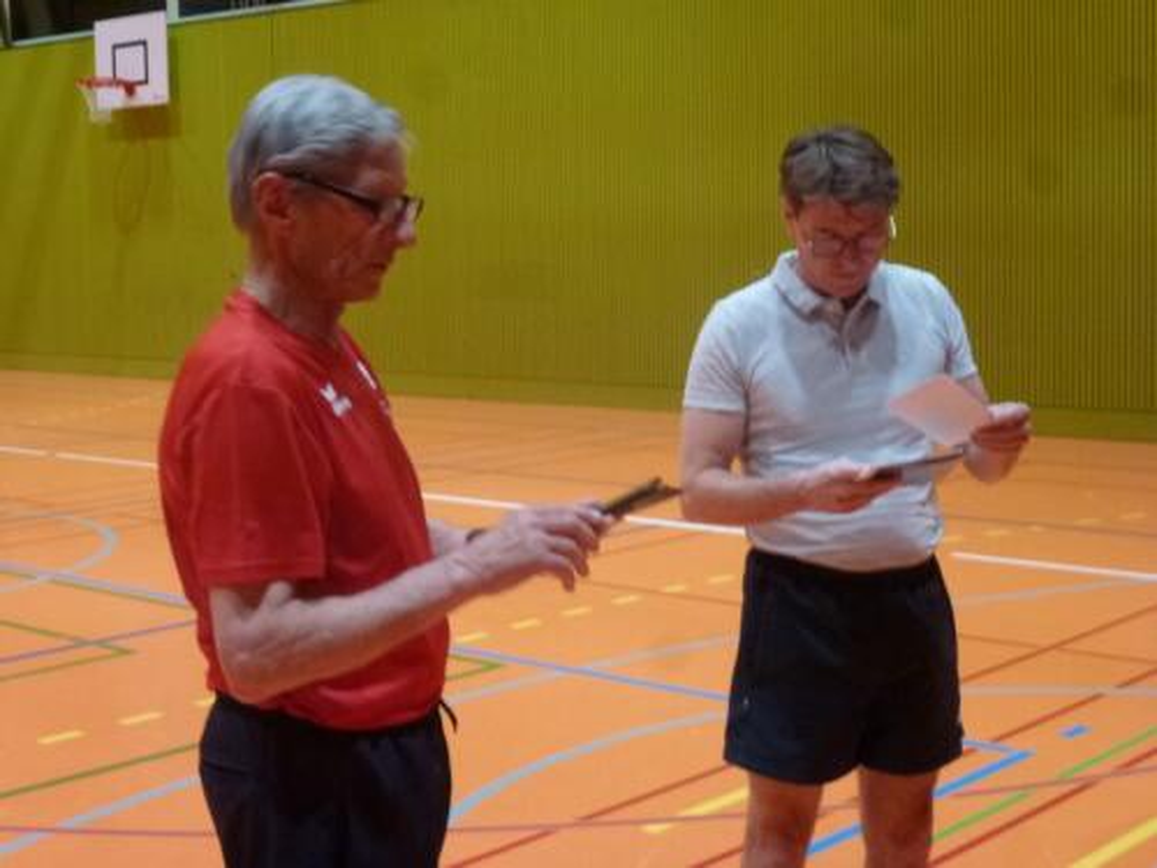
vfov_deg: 25.7
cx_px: 578
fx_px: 1905
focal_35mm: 57
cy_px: 434
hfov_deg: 33.8
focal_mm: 10.1
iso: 400
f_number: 4.4
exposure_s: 1/40
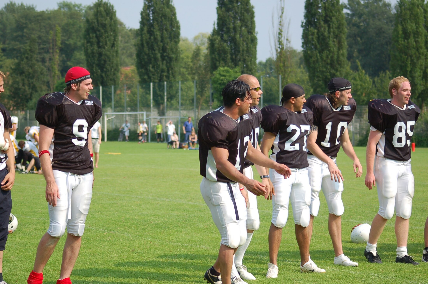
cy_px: 142
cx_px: 214
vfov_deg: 13.0
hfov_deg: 19.5
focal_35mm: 105
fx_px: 1246
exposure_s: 1/1000
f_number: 4.5
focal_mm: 70
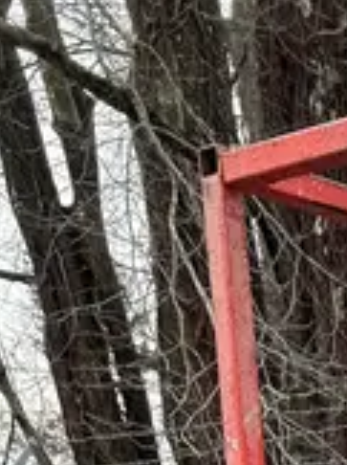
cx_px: 662
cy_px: 1003
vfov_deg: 13.6
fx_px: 1581
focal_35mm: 118
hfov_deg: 11.4
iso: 50
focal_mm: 5.7
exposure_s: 1/171
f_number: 1.5
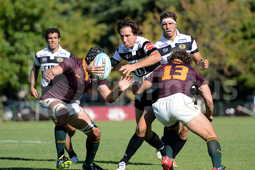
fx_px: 1700
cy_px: 85
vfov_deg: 5.7
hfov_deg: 8.6
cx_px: 128
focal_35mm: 240
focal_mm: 240
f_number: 4
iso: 320
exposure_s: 1/1250
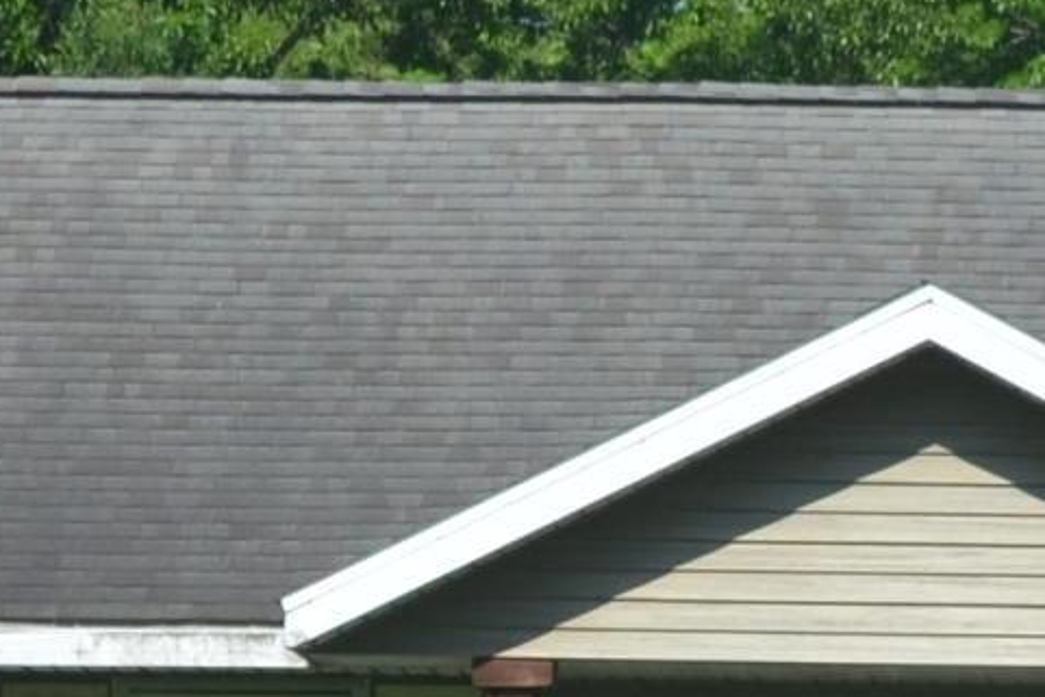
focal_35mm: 449
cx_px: 776
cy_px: 1027
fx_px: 13037
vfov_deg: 3.1
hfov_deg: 4.6
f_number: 8
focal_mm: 48
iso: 100
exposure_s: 1/320
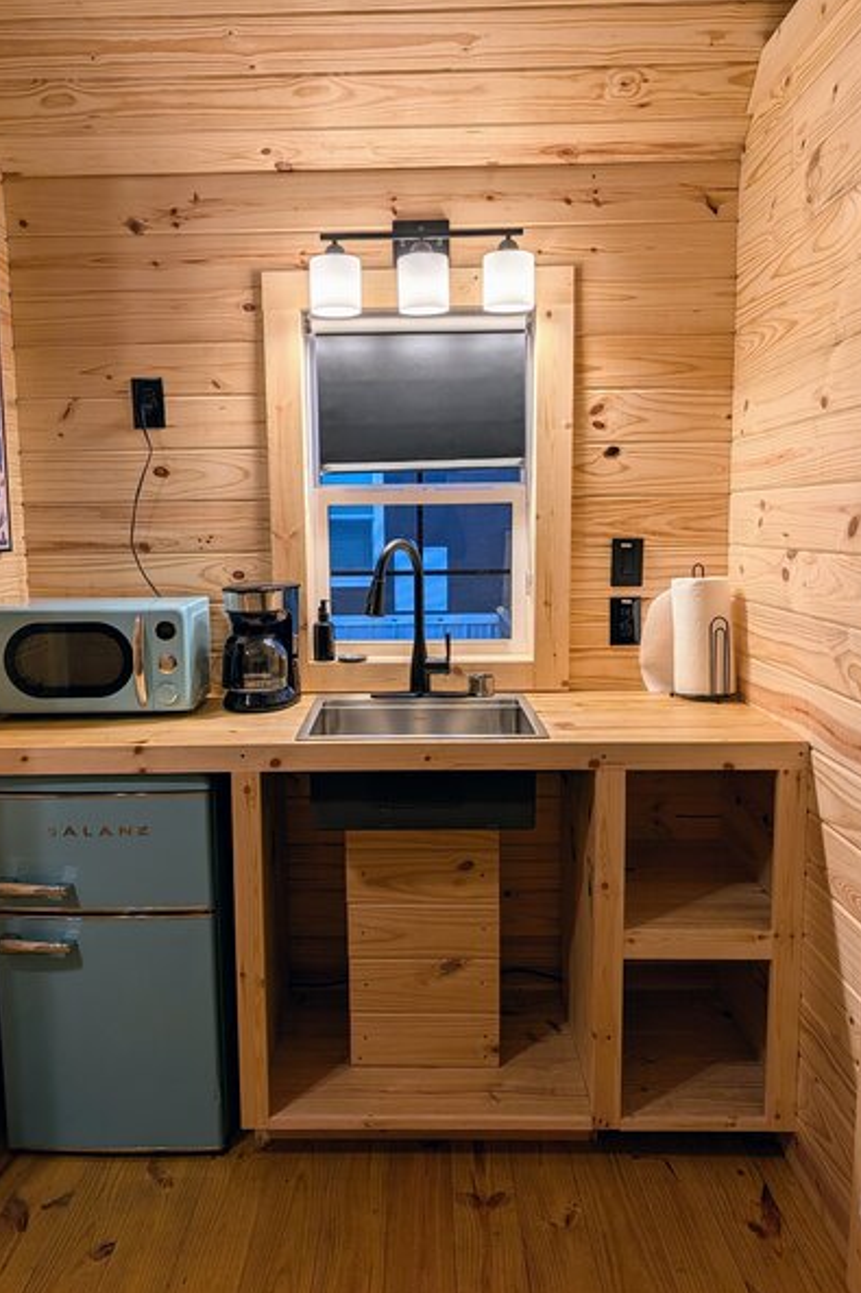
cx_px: 399
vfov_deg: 67.4
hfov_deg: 47.9
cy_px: 639
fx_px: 969
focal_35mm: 27
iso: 21
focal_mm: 6.9
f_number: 1.68
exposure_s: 1/405
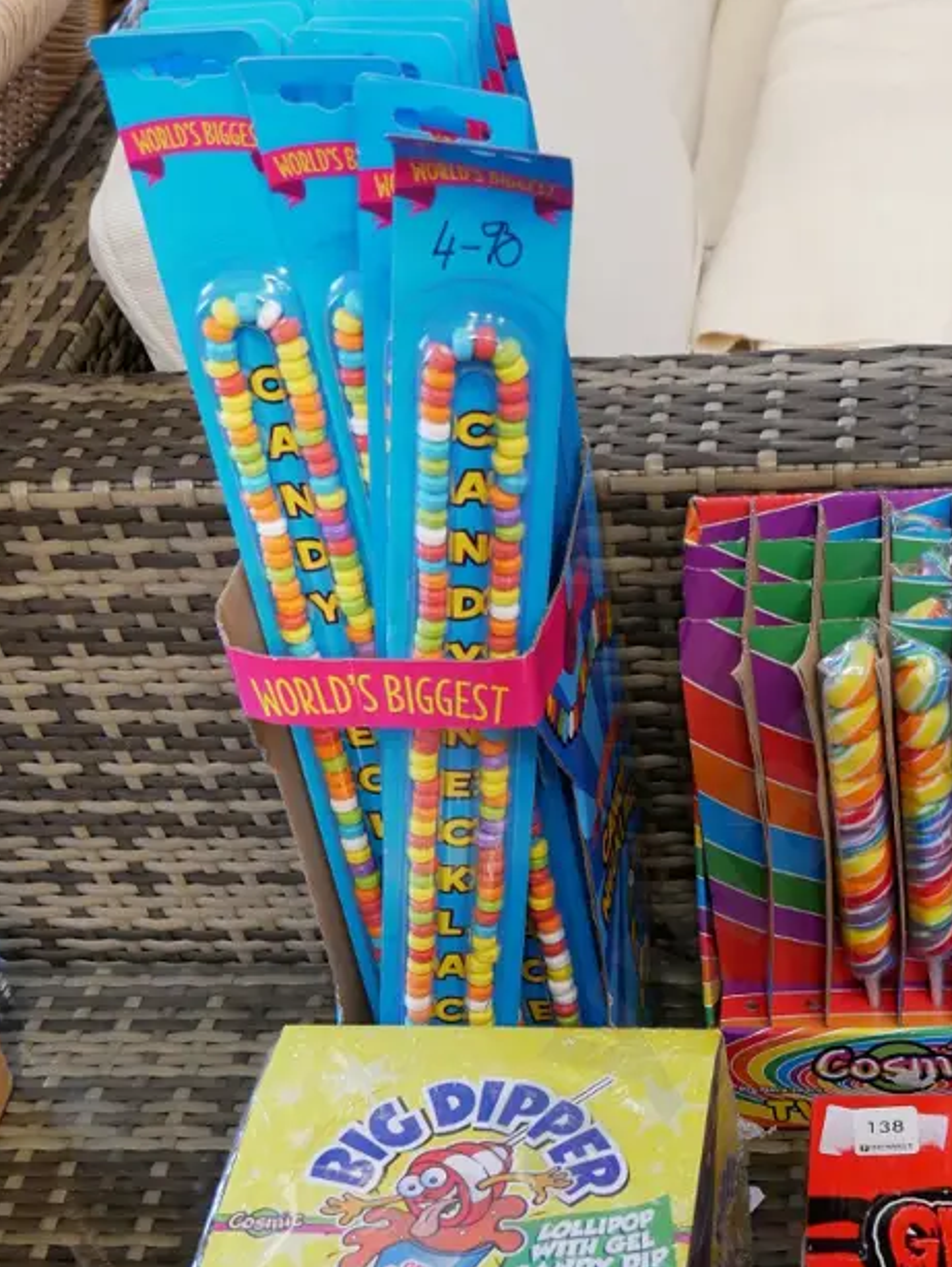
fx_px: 2199
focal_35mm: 60
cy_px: 889
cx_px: 727
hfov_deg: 24.1
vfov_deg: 31.8
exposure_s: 1/60
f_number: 3.9
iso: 800
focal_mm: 18
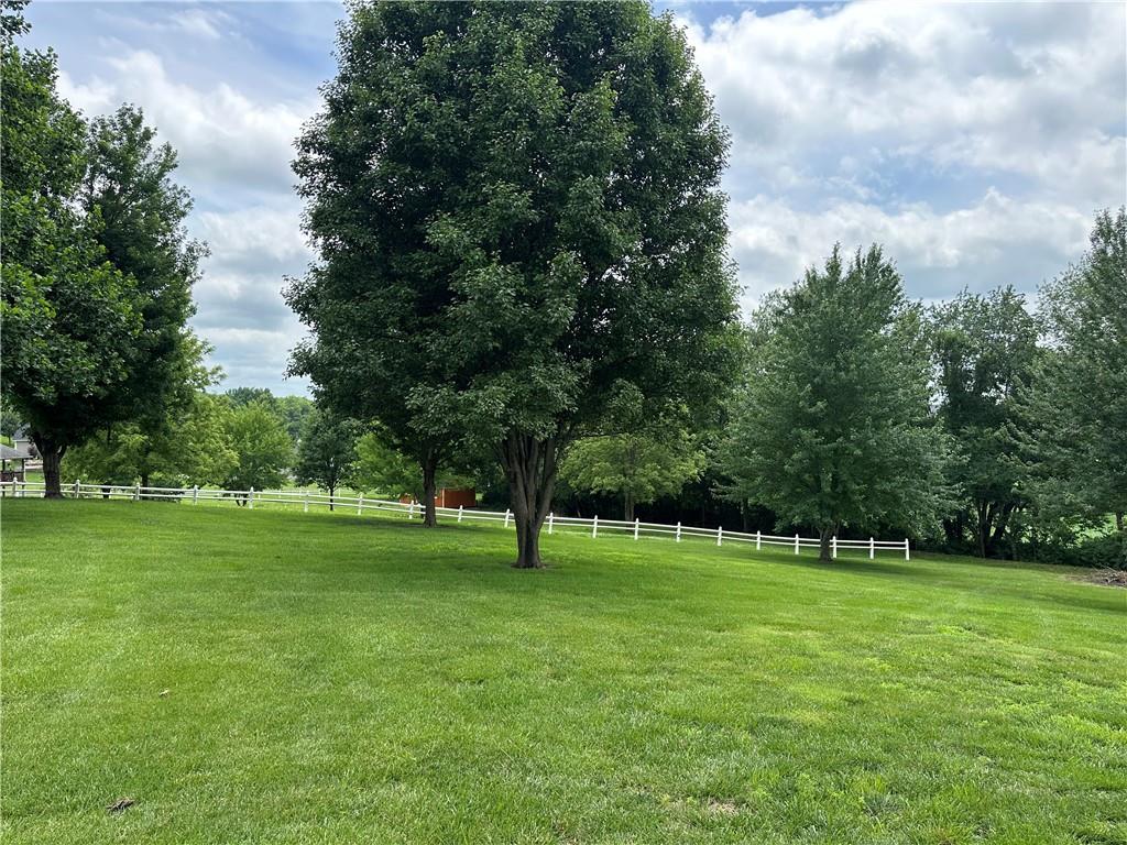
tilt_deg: -0.9
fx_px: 781
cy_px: 422
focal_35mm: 24
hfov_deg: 71.6
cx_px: 564
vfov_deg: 56.8
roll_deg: +0.2
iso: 80
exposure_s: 1/2110
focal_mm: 6.86
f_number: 1.78
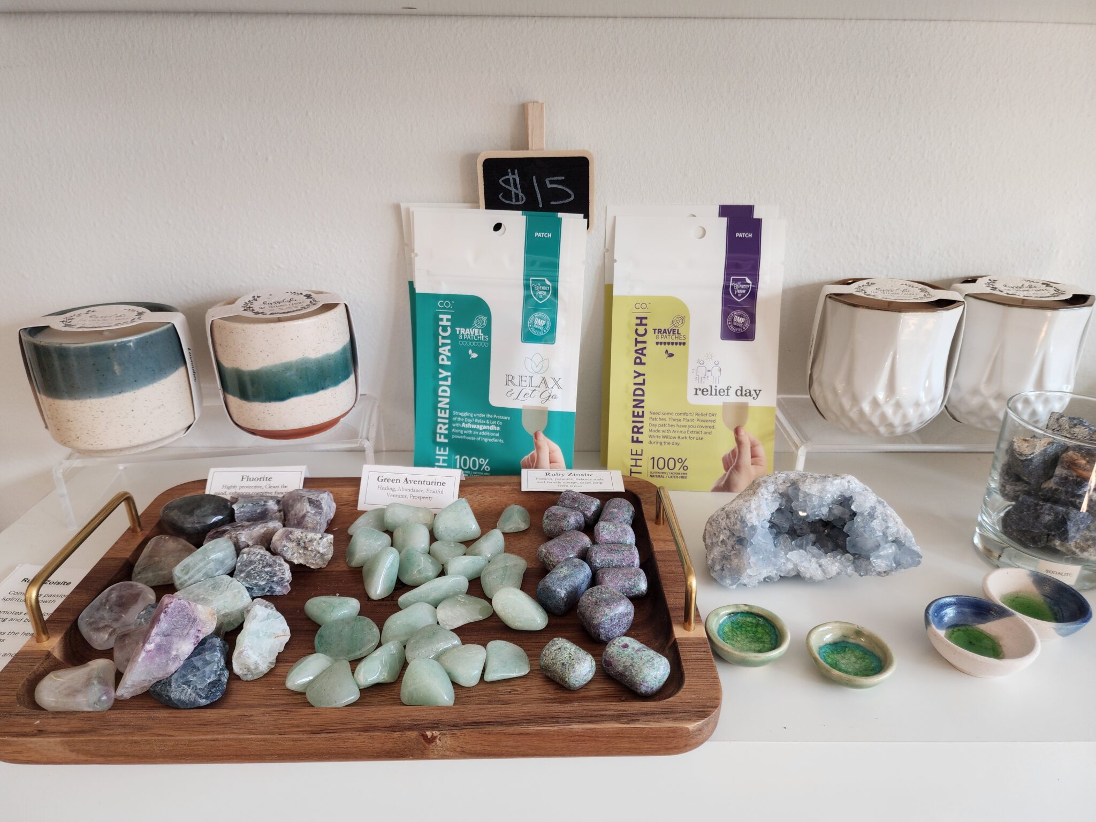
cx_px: 548
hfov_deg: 73.9
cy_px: 411
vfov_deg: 58.9
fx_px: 728
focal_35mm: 23
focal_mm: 6.4
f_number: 1.8
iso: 80
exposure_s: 1/27.4
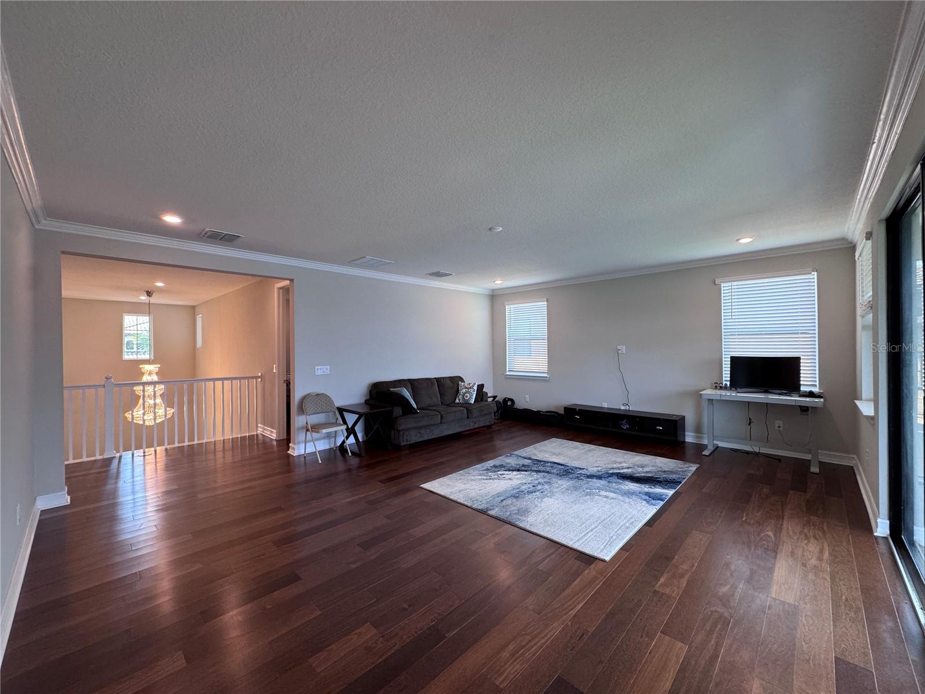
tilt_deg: -0.6
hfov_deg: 102.1
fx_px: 374
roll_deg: +0.2
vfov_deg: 85.7
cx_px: 462
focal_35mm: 14
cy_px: 347
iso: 200
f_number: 2.2
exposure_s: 1/120
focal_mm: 2.22
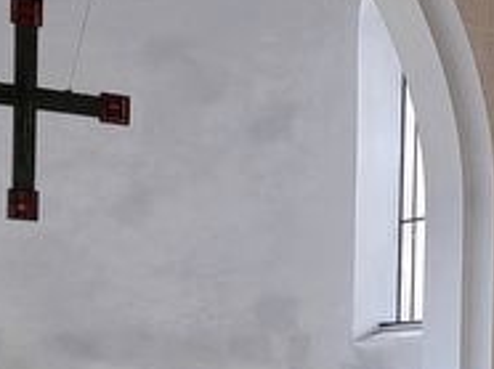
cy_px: 483
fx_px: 1596
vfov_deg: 12.8
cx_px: 430
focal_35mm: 112
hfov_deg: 17.4
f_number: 1.8
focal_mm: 5.4
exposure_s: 1/50
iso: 640
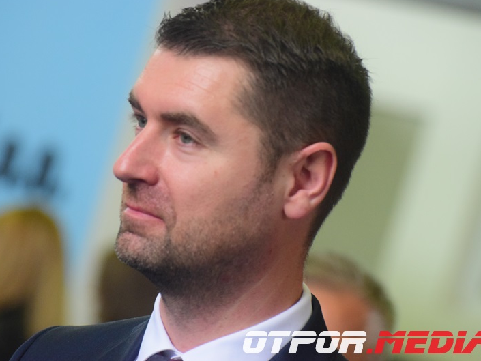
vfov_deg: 5.9
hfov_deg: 7.8
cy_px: 180
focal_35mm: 254
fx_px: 3524
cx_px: 222
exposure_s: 1/250
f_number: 4.8
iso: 3200
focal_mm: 155
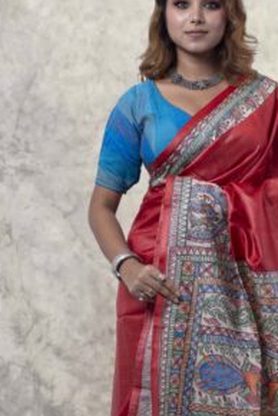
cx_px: 231
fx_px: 1193
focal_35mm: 103
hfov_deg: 13.2
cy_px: 294
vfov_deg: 19.7
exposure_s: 1/200
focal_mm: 50
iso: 100
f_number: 10
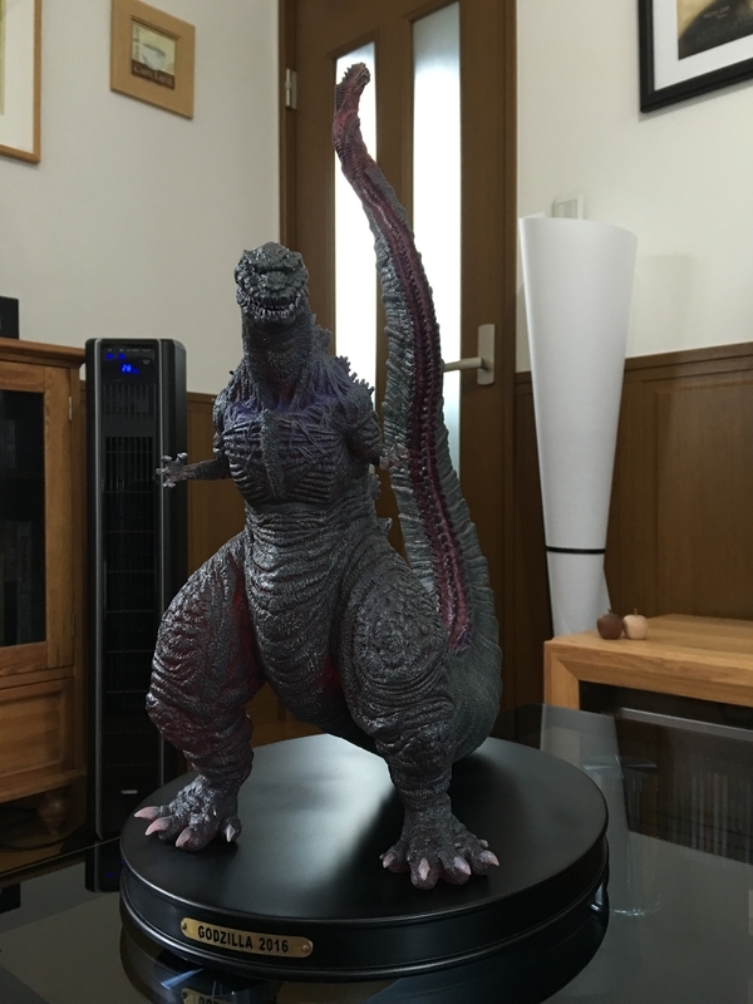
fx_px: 841
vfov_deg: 61.7
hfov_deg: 48.2
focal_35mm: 29
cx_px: 376
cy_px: 502
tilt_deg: +1.0
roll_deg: +0.0
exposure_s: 1/15
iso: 80
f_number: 2.2
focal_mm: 4.15
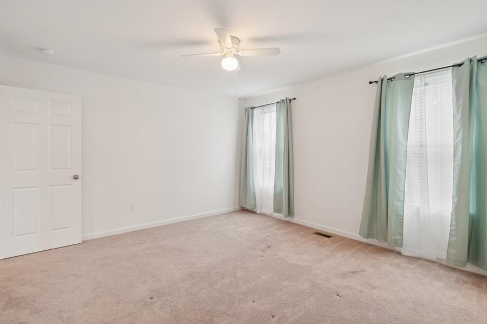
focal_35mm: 17
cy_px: 157
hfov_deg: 93.2
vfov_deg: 70.4
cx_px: 231
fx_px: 230
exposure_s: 1/10
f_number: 8
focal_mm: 10
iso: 400
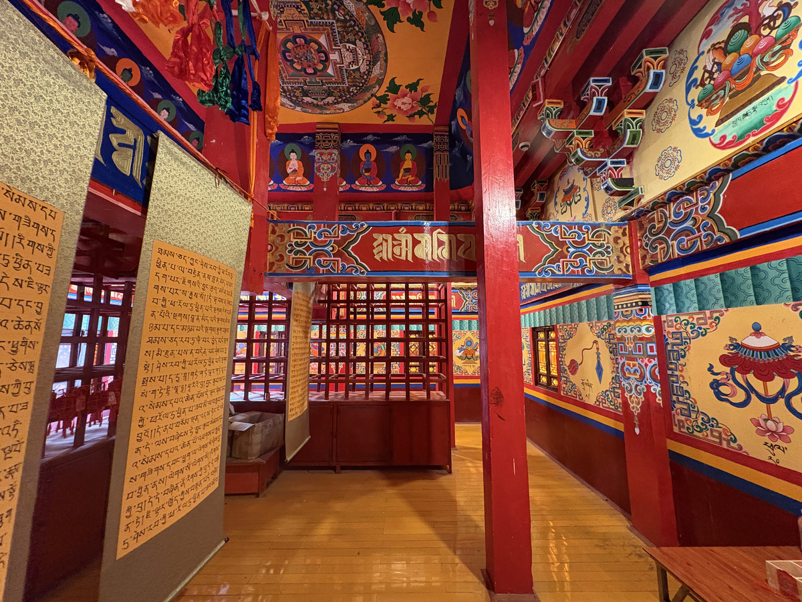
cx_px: 401
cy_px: 301
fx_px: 324
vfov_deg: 85.7
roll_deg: +0.5
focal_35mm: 14
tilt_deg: +7.1
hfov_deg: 102.1
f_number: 2.2
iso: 800
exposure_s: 1/50
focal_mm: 2.22
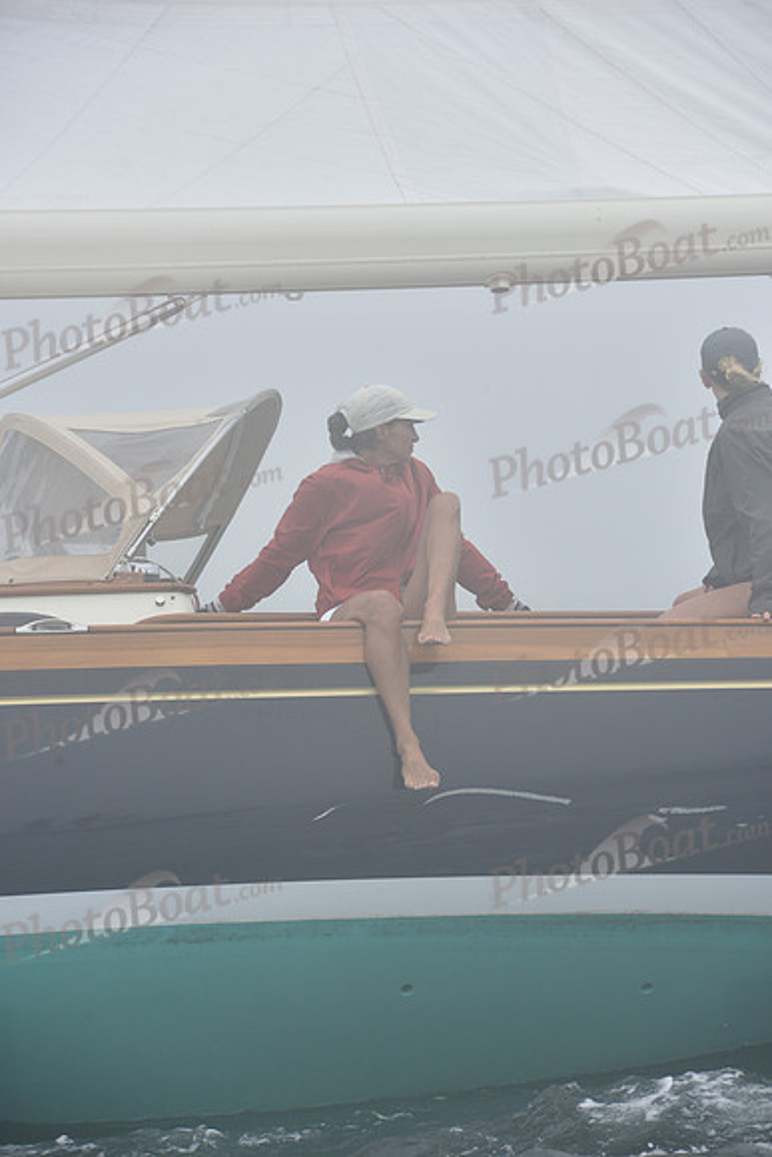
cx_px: 386
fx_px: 6429
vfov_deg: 10.3
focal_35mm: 200
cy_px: 578
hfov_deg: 6.9
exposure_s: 1/800
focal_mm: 200
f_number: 9
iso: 250
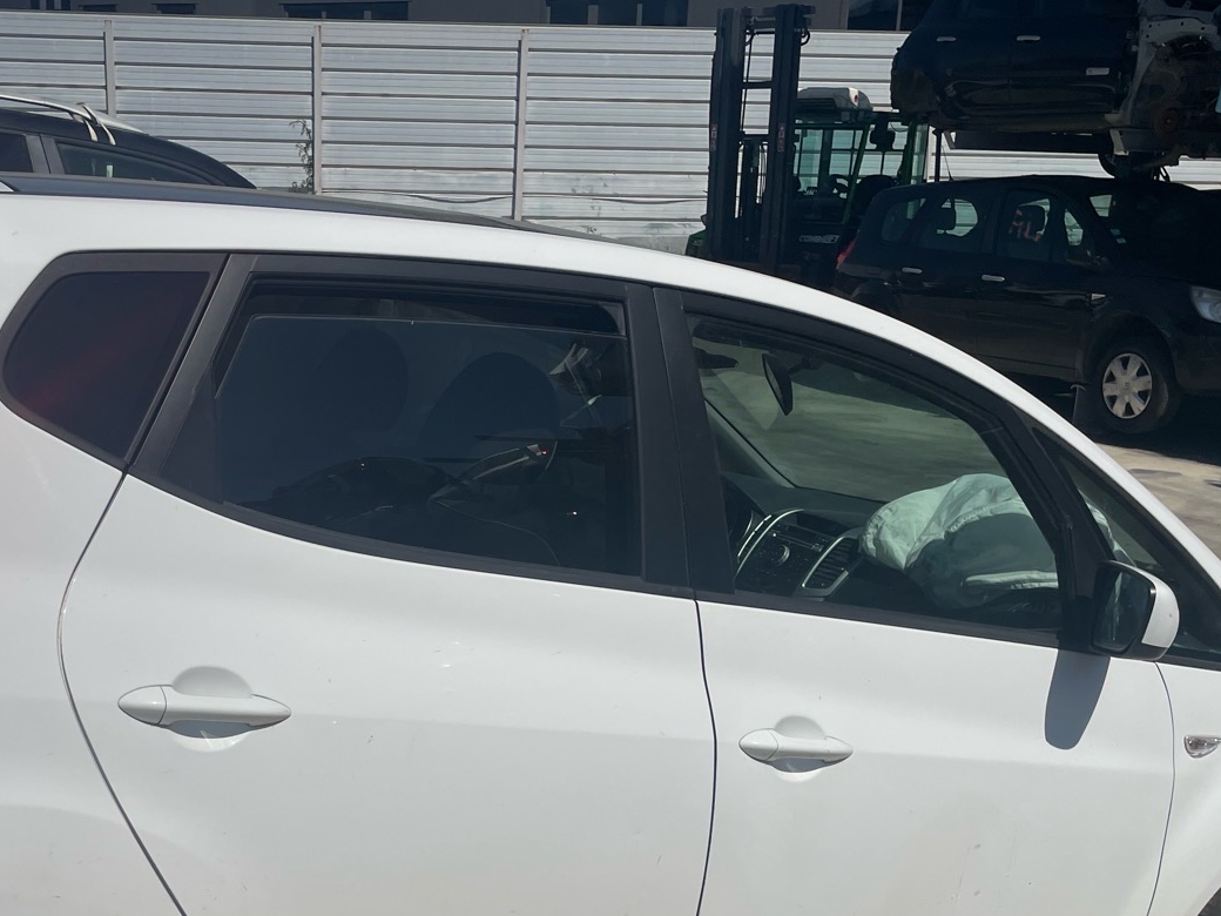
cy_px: 685
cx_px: 424
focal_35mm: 45
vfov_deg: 31.6
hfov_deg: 41.6
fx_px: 1587
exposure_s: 1/11905
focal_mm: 4.2
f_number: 1.6
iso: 32
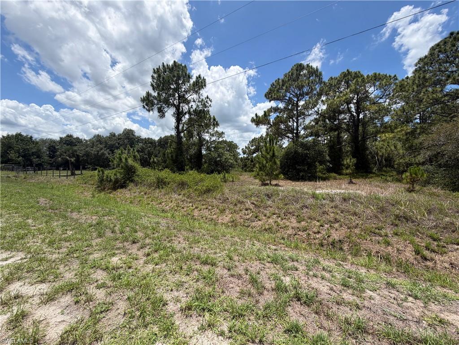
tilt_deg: -1.0
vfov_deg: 85.7
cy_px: 172
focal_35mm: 14
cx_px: 230
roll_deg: +0.5
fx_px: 186
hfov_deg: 102.1
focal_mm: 2.22
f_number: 2.2
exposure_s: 1/799
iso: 20
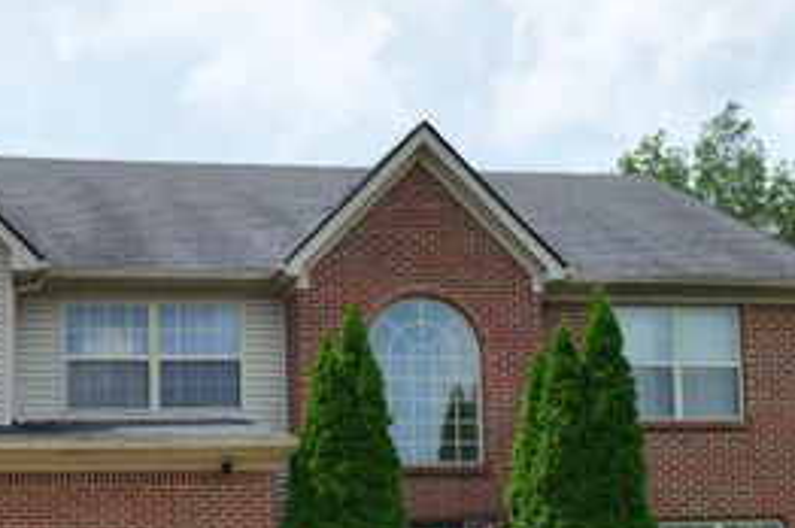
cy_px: 443
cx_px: 252
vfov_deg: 16.1
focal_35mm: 84
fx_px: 1853
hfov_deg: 24.1
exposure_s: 1/250
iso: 100
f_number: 8
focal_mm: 44
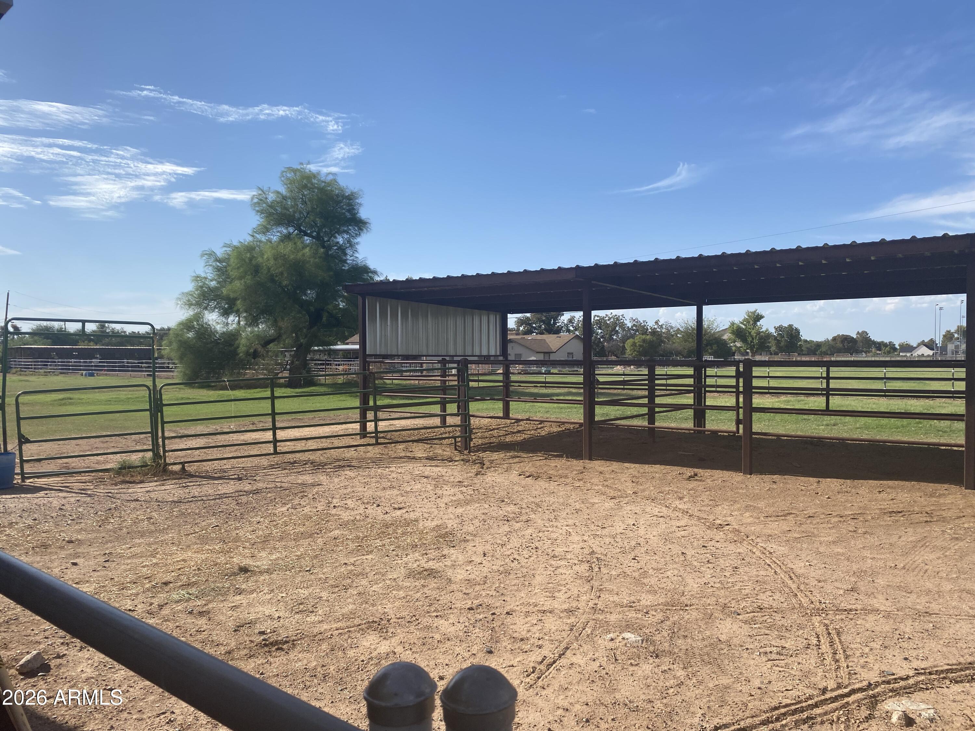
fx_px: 732
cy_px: 366
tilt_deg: -2.6
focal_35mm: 26
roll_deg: -0.8
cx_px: 488
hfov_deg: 67.3
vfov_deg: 53.1
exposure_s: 1/3300
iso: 32
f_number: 1.8
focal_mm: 4.25
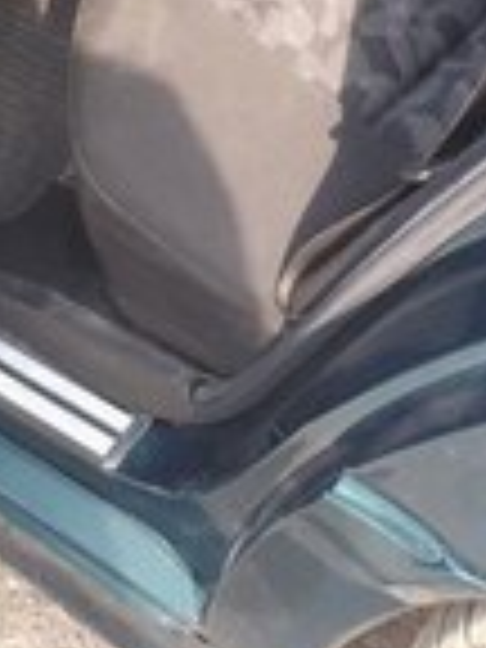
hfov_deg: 15.8
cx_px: 104
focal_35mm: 93
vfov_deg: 19.5
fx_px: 1741
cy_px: -184
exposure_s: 1/100
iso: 50
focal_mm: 3.6
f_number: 1.9
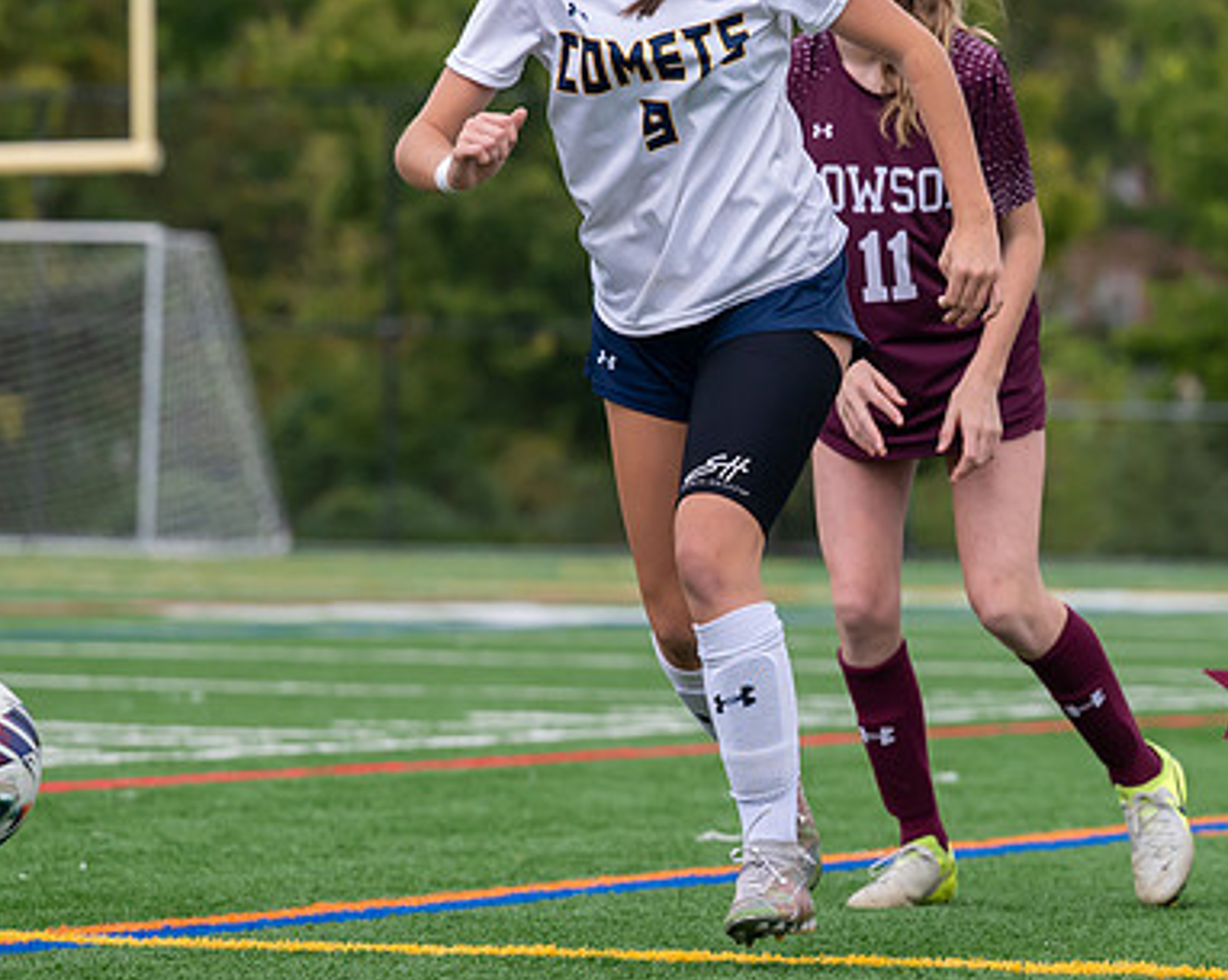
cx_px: 845
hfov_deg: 7.8
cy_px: 393
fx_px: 9043
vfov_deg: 6.2
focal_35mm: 249
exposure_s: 1/1600
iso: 450
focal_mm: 98
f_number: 3.2
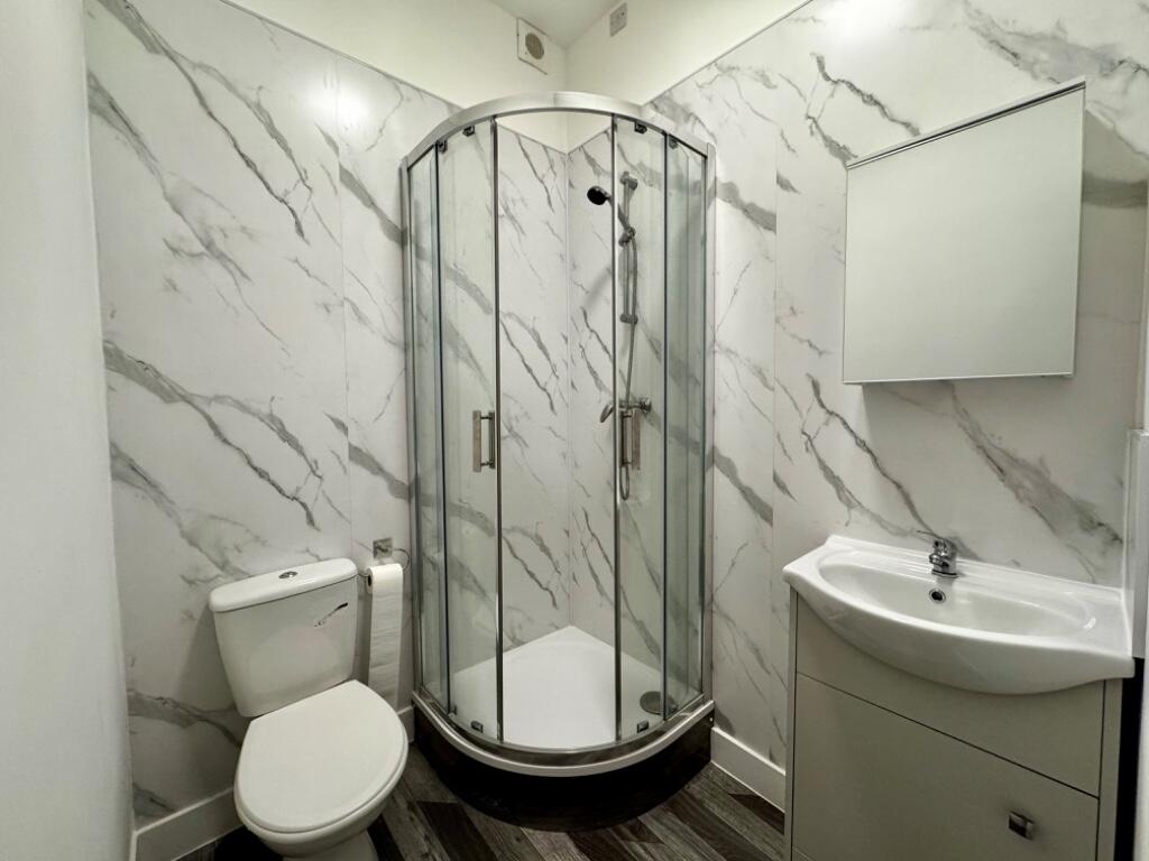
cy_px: 430
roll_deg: +0.6
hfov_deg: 102.1
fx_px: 465
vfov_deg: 85.7
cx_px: 574
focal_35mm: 14
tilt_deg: -2.8
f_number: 2.2
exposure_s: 1/100
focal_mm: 2.22
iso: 250
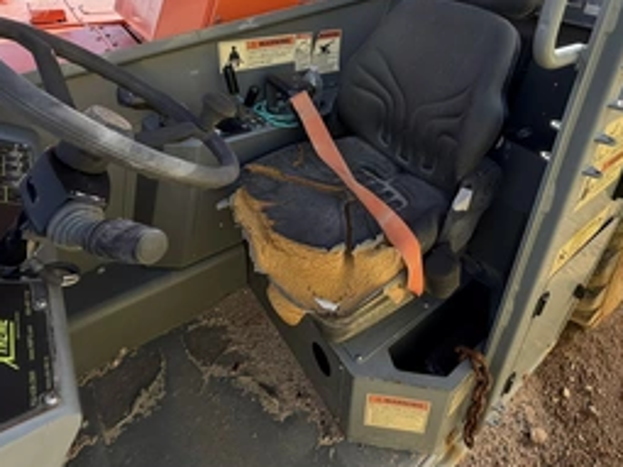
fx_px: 396
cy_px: 108
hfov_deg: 76.0
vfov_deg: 57.4
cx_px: 357
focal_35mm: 22
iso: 64
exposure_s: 1/433
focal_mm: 2.22
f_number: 2.2
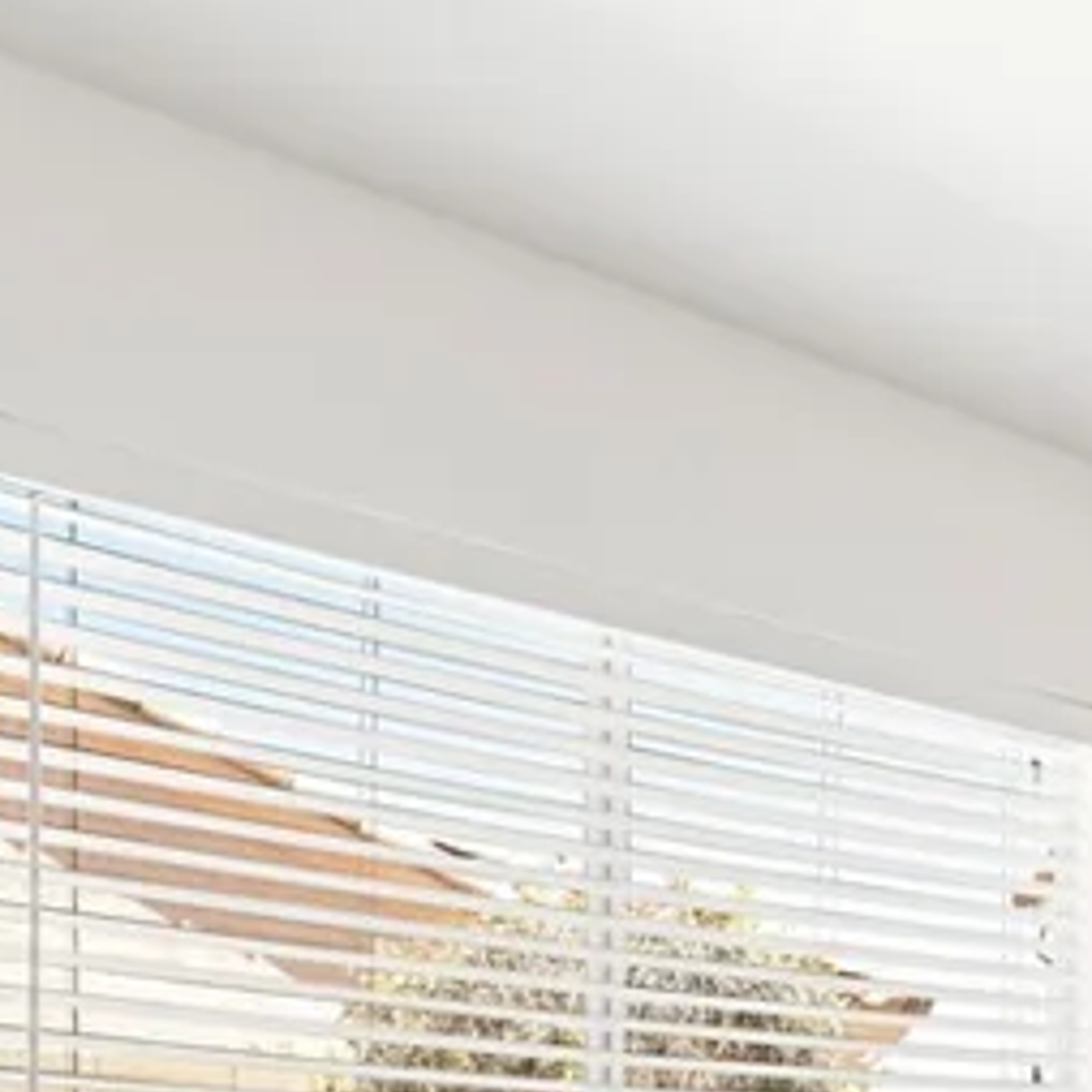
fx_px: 1713
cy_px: 1374
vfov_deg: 29.4
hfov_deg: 28.0
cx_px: 1483
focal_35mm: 48
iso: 100
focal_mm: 14
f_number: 9
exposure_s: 1/2.5
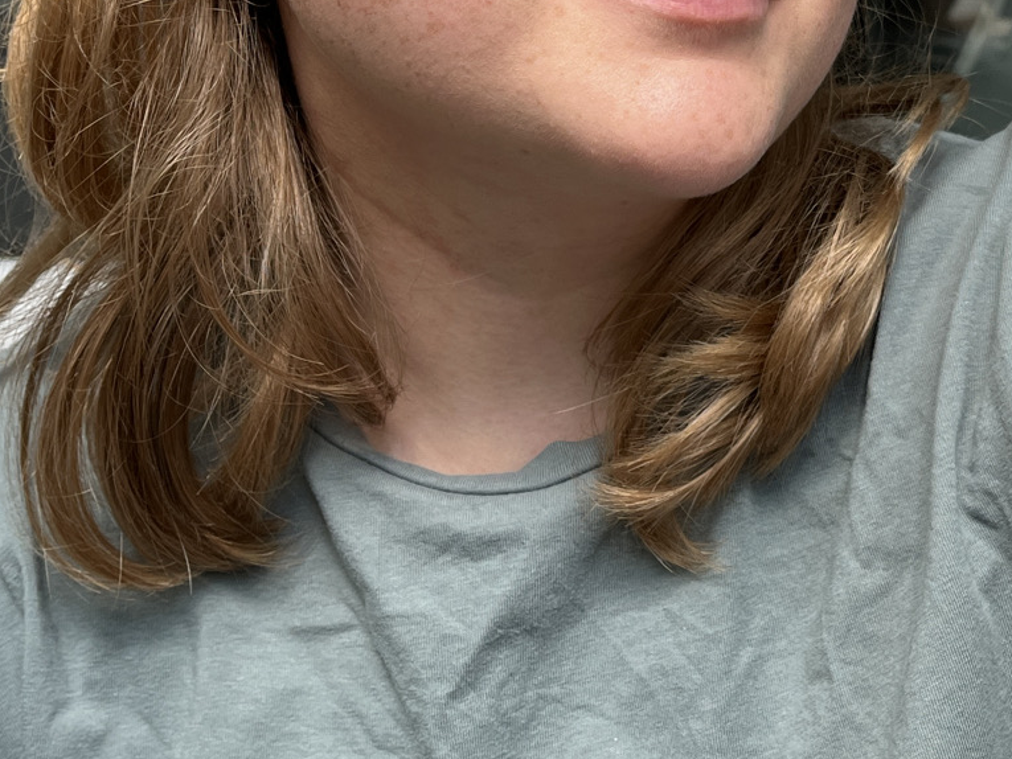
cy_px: 97
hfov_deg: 27.8
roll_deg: -1.7
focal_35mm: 68
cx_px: 841
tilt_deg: -2.4
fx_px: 1988
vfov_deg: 21.2
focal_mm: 5.1
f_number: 1.6
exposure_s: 1/282
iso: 40
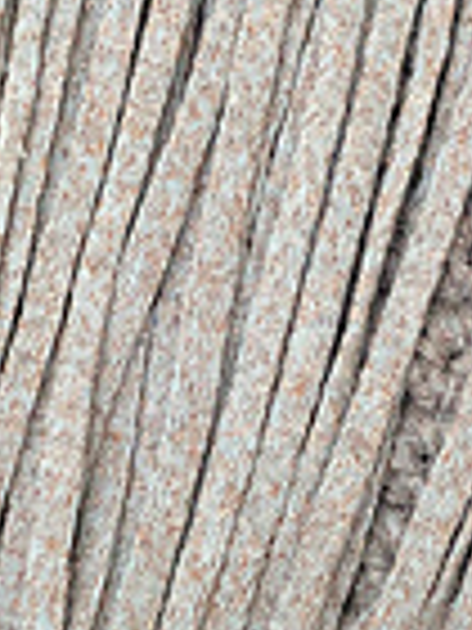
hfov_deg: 6.1
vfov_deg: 8.3
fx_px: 4309
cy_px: -72
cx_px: 899
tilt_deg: -77.7
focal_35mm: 237
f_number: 2.4
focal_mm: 6
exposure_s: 1/60
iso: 100
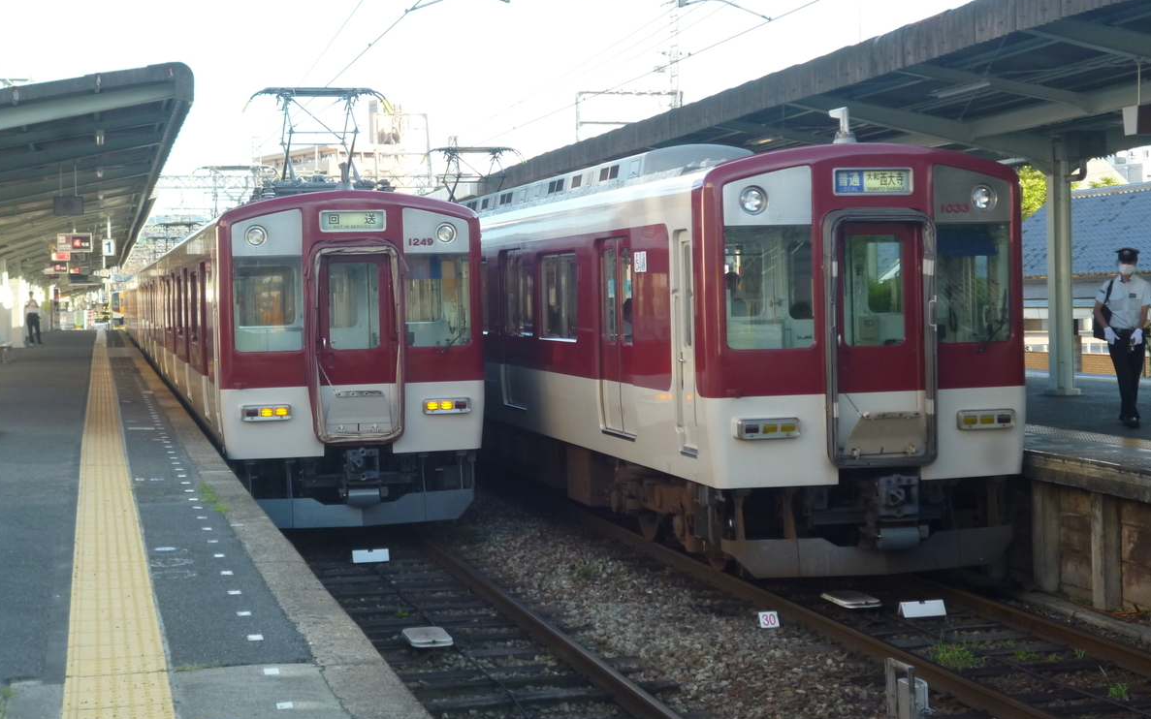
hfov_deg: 34.0
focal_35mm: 60
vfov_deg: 21.6
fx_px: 1882
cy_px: 312
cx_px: 575
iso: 160
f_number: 4.4
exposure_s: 1/80
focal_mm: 10
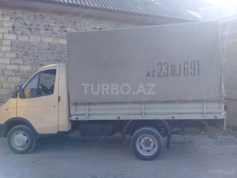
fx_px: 212
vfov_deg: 45.4
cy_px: 89
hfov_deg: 58.4
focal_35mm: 31
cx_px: 118
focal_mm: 3.3
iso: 50
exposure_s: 1/456
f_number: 2.2
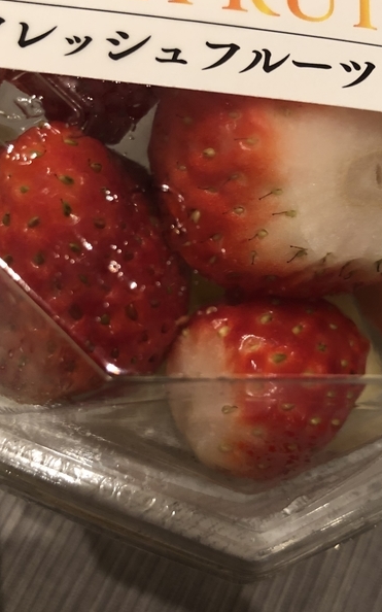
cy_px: 272
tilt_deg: -66.6
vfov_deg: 49.2
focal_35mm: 40
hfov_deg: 32.0
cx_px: 187
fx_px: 667
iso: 80
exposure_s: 1/7
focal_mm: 3.99
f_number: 1.8
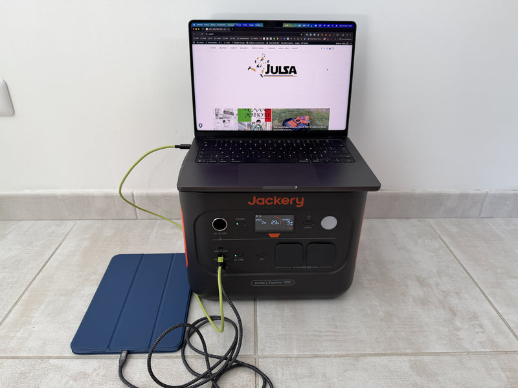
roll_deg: +0.0
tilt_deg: -28.4
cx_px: 259
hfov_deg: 71.6
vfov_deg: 56.8
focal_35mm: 24
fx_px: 359
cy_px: 194
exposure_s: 1/121
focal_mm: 6.76
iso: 100
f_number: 1.78
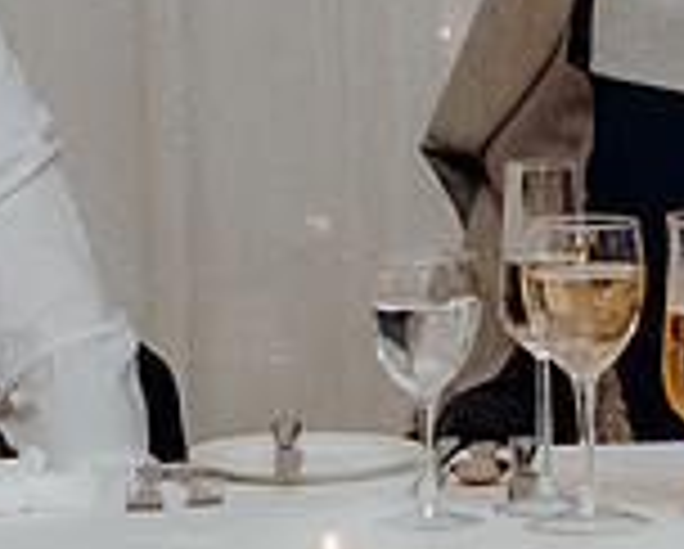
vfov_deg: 4.1
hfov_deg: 5.1
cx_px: 1179
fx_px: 7601
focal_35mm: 375
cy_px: -196
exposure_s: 1/160
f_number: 3.5
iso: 2500
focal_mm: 70
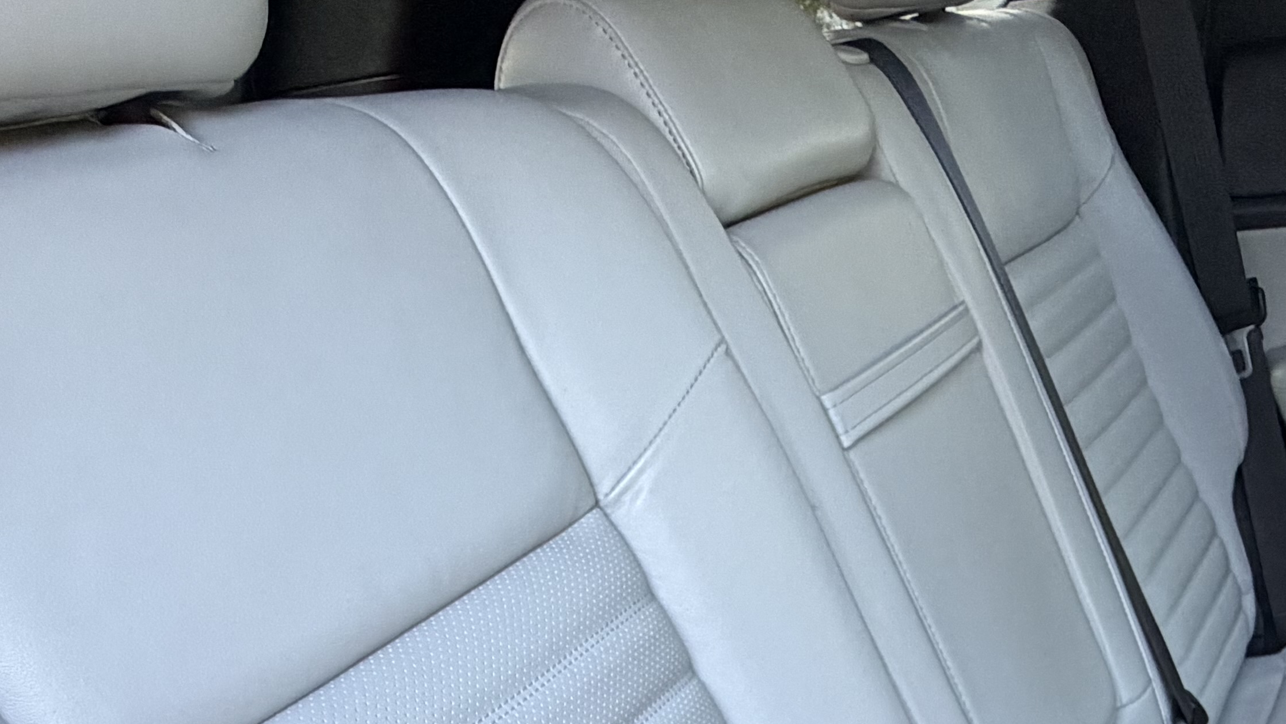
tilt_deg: -37.7
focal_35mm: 39
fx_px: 1330
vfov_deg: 25.6
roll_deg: +9.6
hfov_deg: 49.8
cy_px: 971
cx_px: 939
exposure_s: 1/121
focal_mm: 2.22
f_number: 2.2
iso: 320
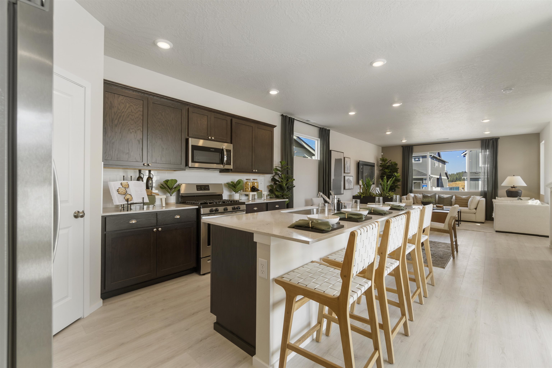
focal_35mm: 15
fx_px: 230
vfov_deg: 77.3
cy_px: 184
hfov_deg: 100.4
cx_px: 276
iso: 250
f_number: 4
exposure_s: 1/30
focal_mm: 10
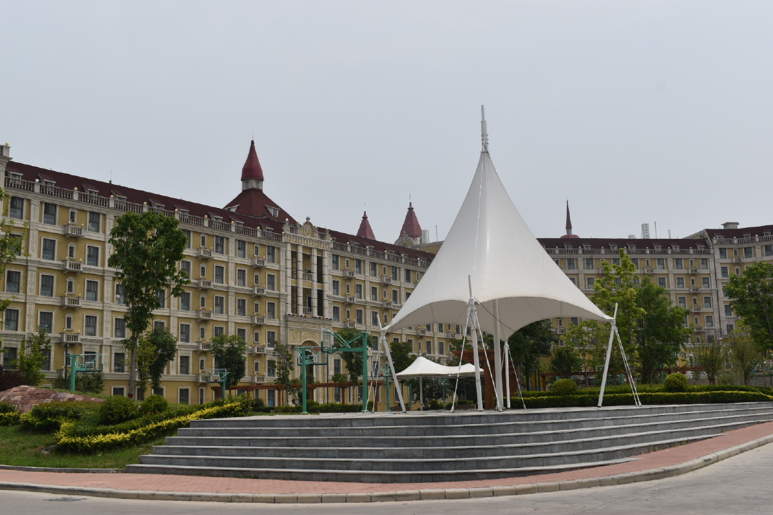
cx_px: 386
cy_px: 258
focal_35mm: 40
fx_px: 870
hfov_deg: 47.9
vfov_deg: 33.0
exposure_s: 1/400
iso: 100
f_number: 10
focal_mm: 27
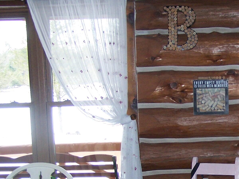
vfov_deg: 17.8
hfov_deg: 22.7
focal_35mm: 82
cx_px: 251
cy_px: 149
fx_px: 566
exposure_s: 1/60
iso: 140
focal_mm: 6.3
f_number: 2.8
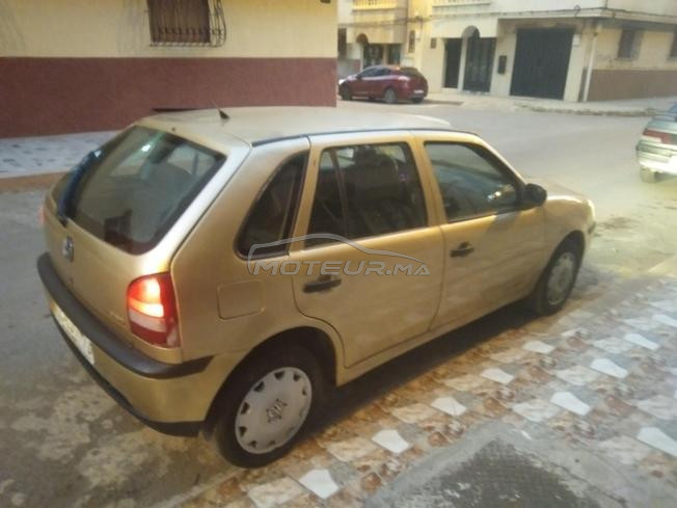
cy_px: 254
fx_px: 587
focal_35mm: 30
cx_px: 338
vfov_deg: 46.8
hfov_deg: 60.0
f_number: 2.2
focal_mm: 3.65
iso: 1720
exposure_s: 1/14
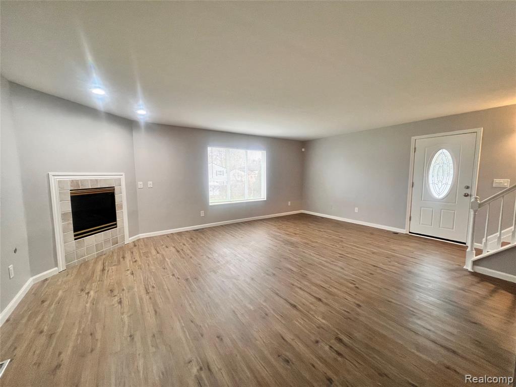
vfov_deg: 89.9
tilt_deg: -5.1
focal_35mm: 13
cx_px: 258
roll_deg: -0.1
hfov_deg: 106.2
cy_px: 194
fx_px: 194
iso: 160
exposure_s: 1/60
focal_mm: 1.57
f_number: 1.8
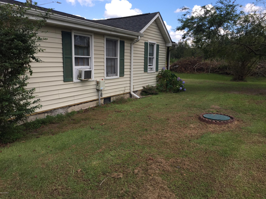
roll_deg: -1.7
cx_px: 133
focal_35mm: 29
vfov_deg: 48.2
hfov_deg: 61.7
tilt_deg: -7.9
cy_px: 100
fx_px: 223
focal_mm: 4.15
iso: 32
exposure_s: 1/860
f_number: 2.2
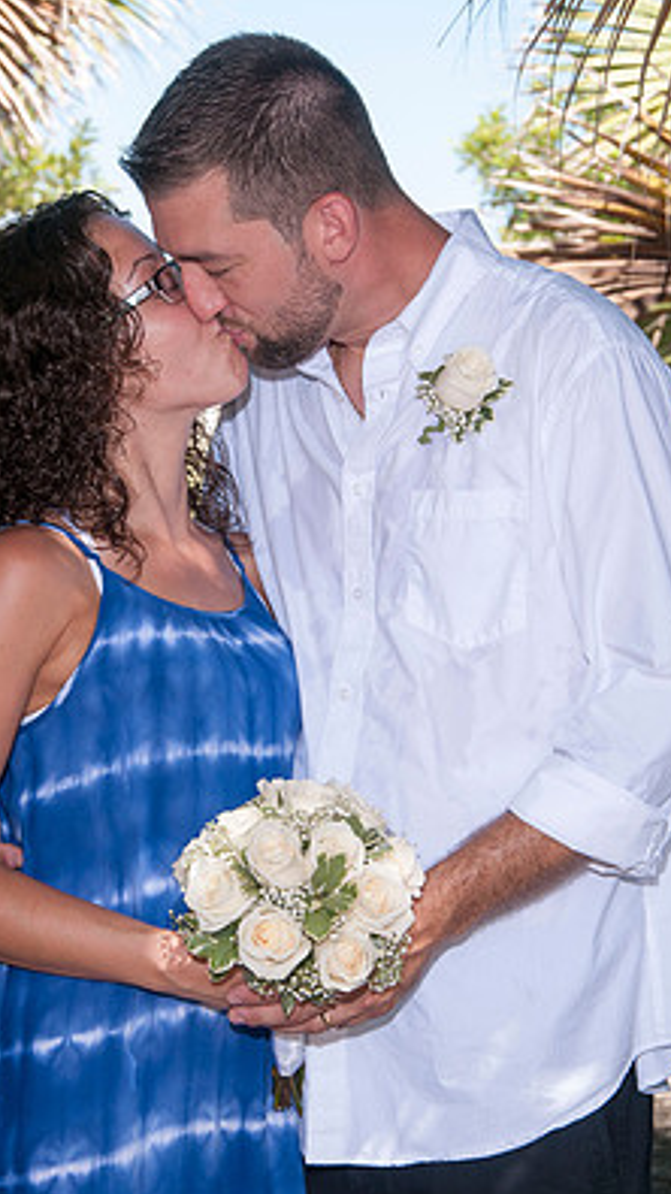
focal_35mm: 93
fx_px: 2944
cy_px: 574
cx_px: 271
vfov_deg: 22.9
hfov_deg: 13.0
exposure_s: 1/250
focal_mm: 52
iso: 100
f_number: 7.1
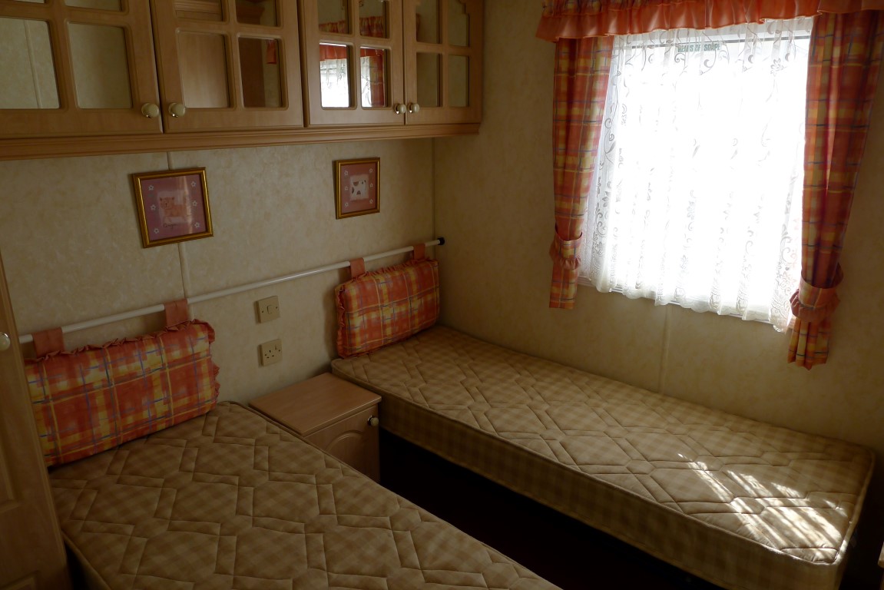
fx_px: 589
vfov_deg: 53.2
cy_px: 295
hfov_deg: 73.7
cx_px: 442
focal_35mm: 24
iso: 80
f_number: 2.8
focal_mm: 5.1
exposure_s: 1/160
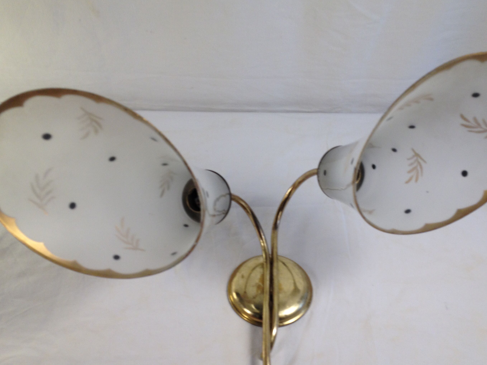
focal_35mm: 42
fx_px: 591
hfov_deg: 44.8
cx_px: 258
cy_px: 212
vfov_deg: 34.3
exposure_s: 1/24
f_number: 2.4
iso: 50
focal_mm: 4.28
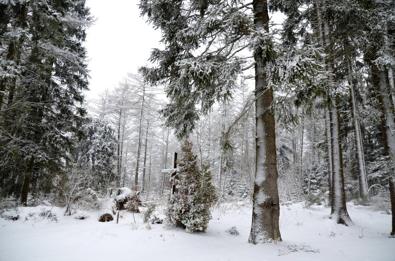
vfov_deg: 50.2
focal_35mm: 26
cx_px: 198
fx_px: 279
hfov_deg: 70.6
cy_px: 130
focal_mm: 17
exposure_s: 1/1000
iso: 800
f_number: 3.5
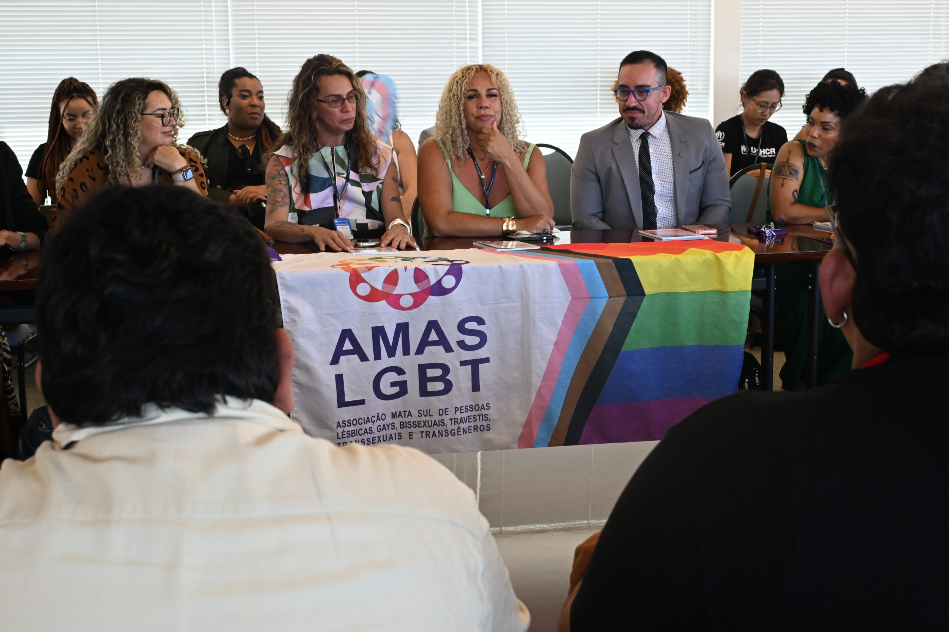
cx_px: 474
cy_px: 316
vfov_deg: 26.0
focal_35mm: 52
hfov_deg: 38.2
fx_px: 1370
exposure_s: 1/100
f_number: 10
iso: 800
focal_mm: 35
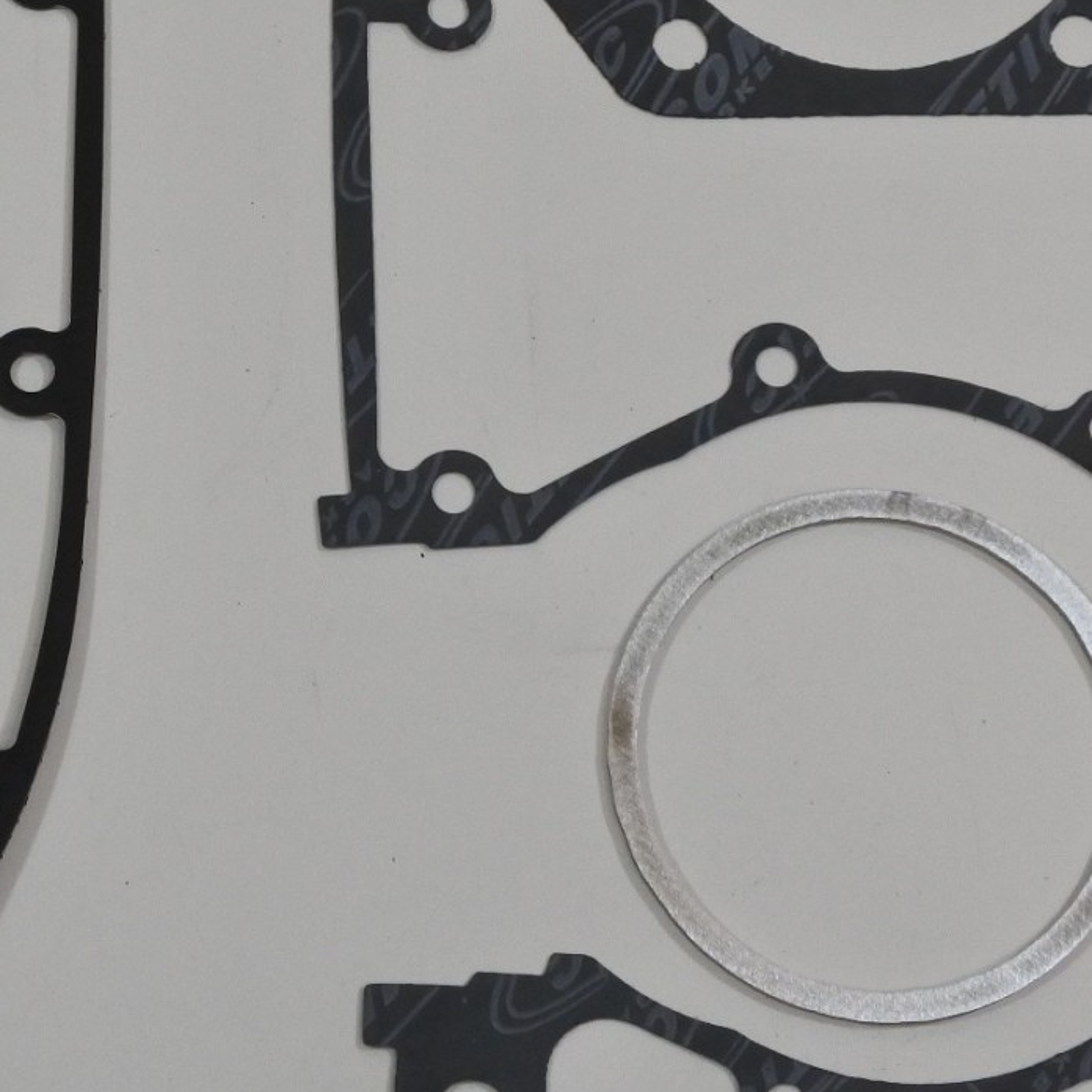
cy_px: 184
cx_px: 260
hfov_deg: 15.3
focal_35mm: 113
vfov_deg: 15.3
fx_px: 4033
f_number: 4.5
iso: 640
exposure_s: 1/125
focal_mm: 17.2
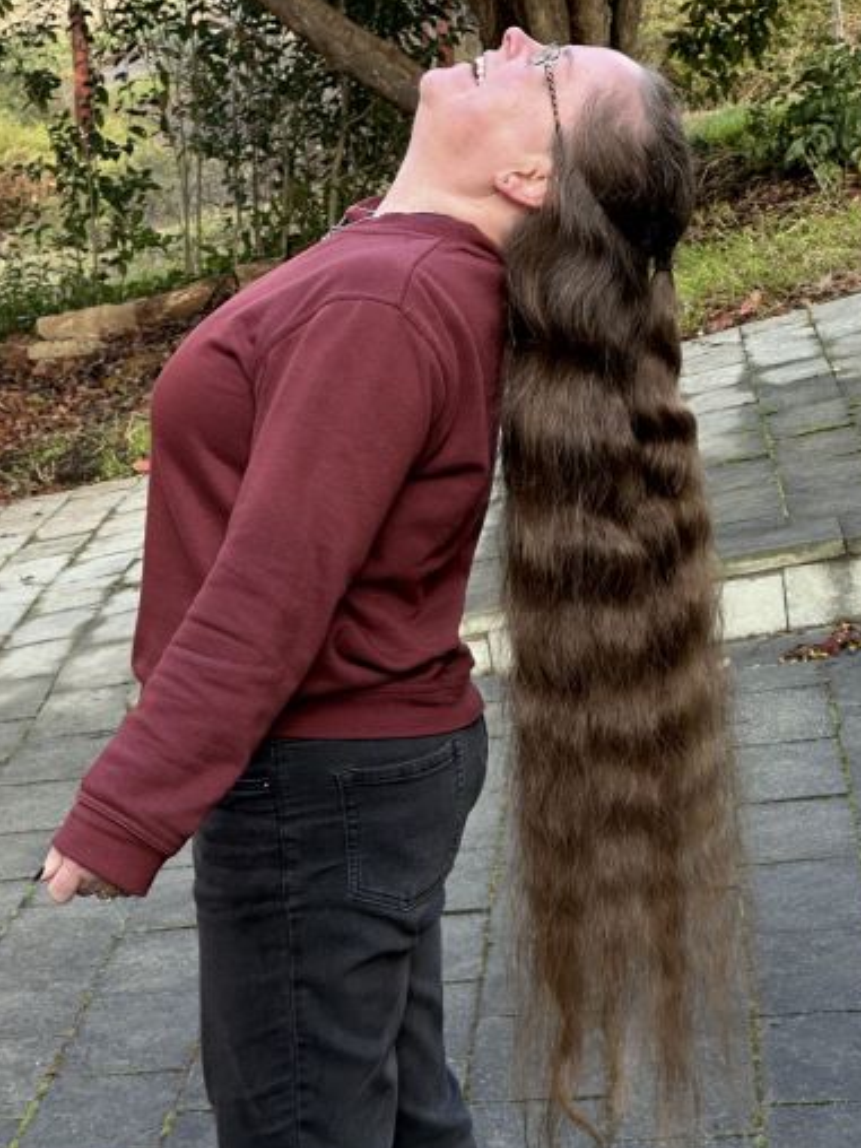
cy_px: 621
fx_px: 3018
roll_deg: -0.7
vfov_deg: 21.5
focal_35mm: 91
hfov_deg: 16.2
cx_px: 490
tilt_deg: -10.5
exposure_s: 1/99
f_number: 2.8
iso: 40
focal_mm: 9
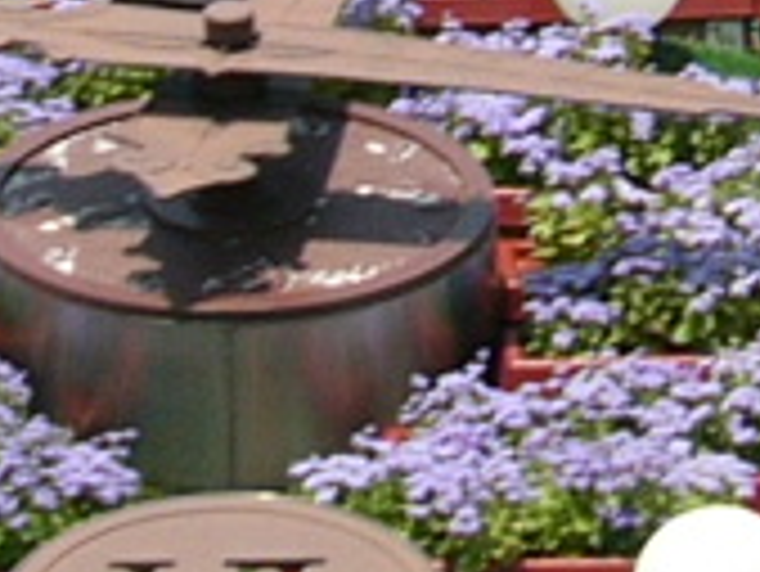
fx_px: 5822
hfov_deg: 7.5
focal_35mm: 265
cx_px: 670
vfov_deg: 5.6
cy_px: -320
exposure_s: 1/125
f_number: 8
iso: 50
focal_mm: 5.8
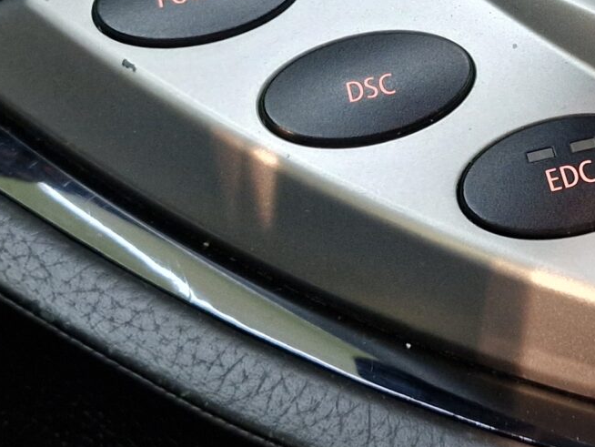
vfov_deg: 16.1
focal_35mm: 90
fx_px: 1548
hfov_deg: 21.3
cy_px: 15
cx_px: 526
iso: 320
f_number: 1.8
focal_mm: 6.4
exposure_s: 1/33
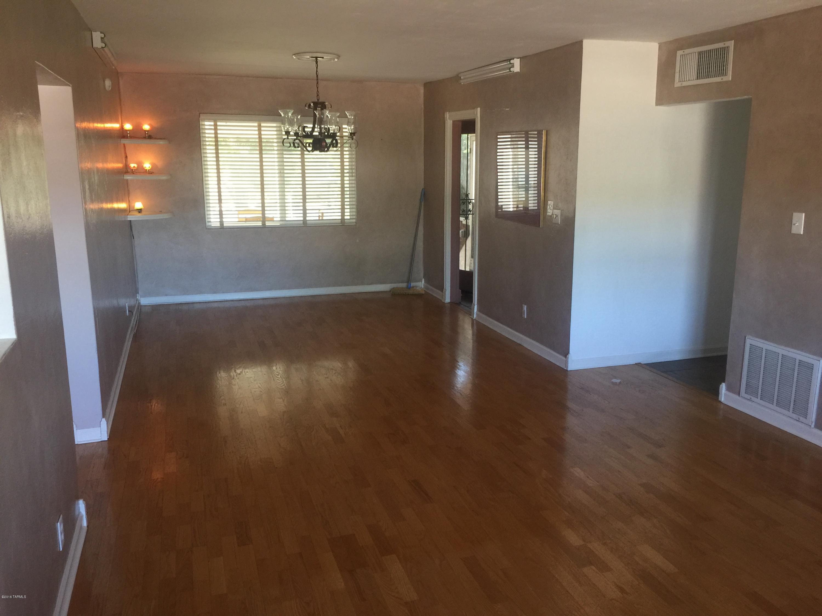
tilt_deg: -11.0
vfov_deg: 48.2
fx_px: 689
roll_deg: +0.1
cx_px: 411
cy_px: 308
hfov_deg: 61.7
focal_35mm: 29
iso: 50
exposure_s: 1/15
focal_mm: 4.15
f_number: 2.2
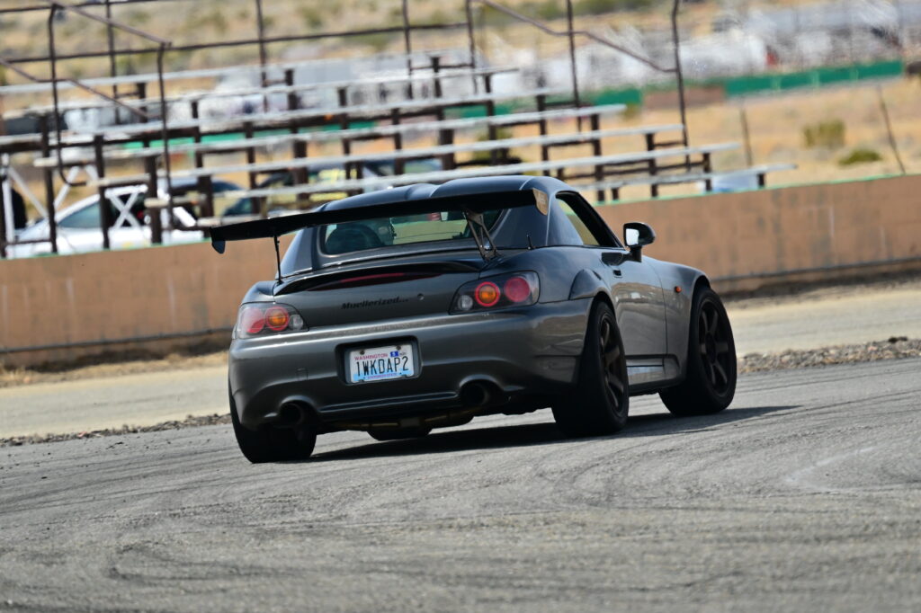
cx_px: 460
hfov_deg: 3.4
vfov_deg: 2.3
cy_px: 306
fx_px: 15344
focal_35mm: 600
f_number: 5.6
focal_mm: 400
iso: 200
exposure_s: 1/500
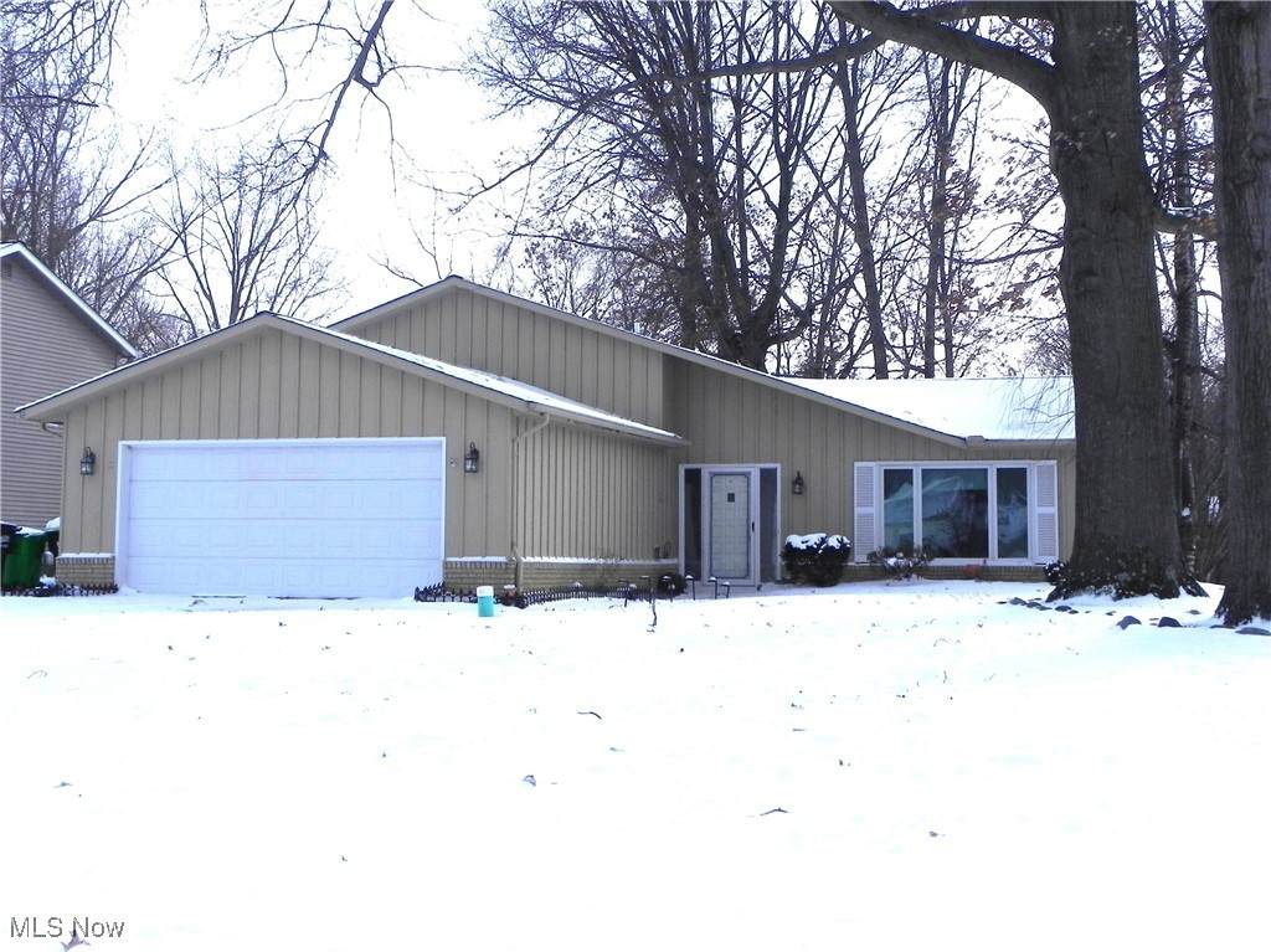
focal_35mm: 46
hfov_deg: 41.3
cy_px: 476
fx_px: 1688
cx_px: 636
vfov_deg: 31.5
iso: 160
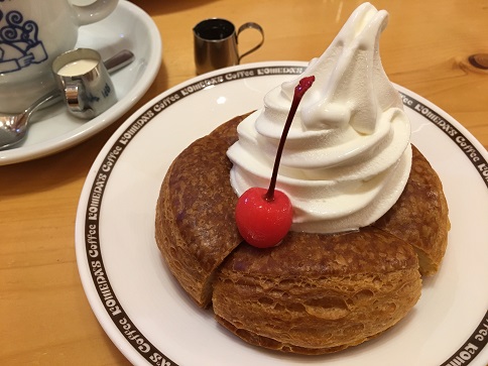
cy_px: 183
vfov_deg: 48.2
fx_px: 409
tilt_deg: -50.0
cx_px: 244
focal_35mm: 29
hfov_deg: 61.7
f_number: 2.2
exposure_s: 1/30
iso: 125
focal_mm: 4.15
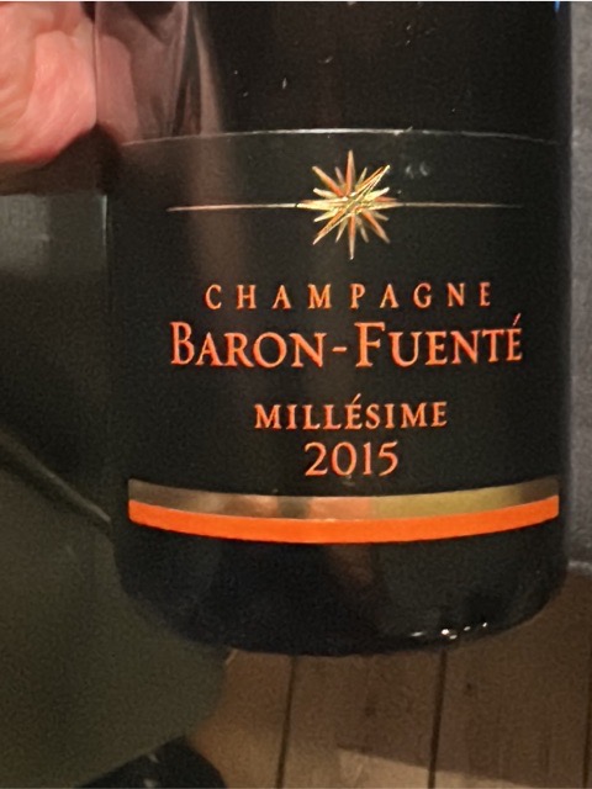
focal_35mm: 28
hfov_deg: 49.7
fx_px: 638
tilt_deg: -72.1
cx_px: 296
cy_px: 394
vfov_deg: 63.4
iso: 2500
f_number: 2.2
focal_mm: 2.22
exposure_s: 1/50
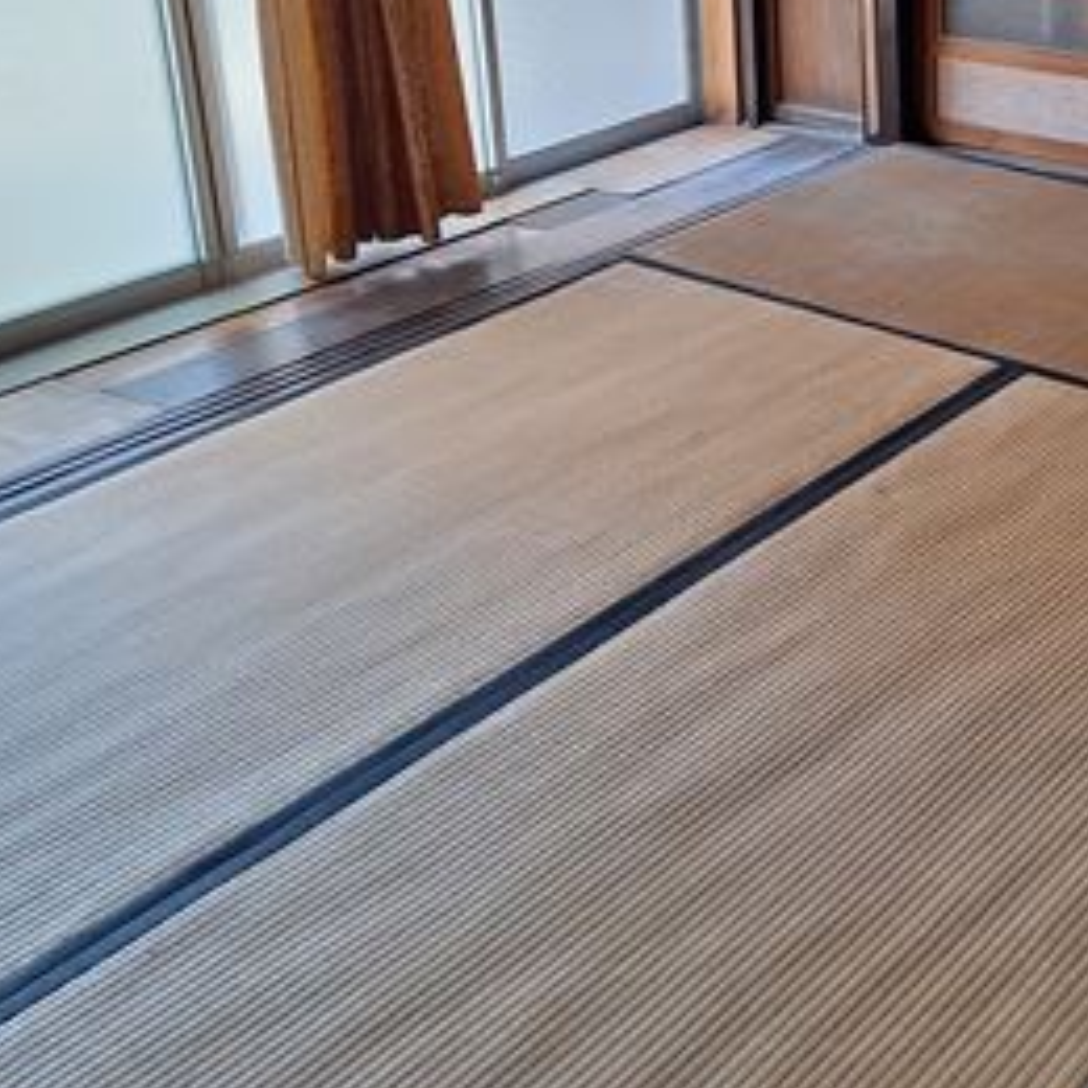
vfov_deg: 33.3
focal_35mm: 50
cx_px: 904
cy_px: 264
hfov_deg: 32.9
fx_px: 1778
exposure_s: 1/146
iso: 40
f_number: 1.8
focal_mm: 5.54
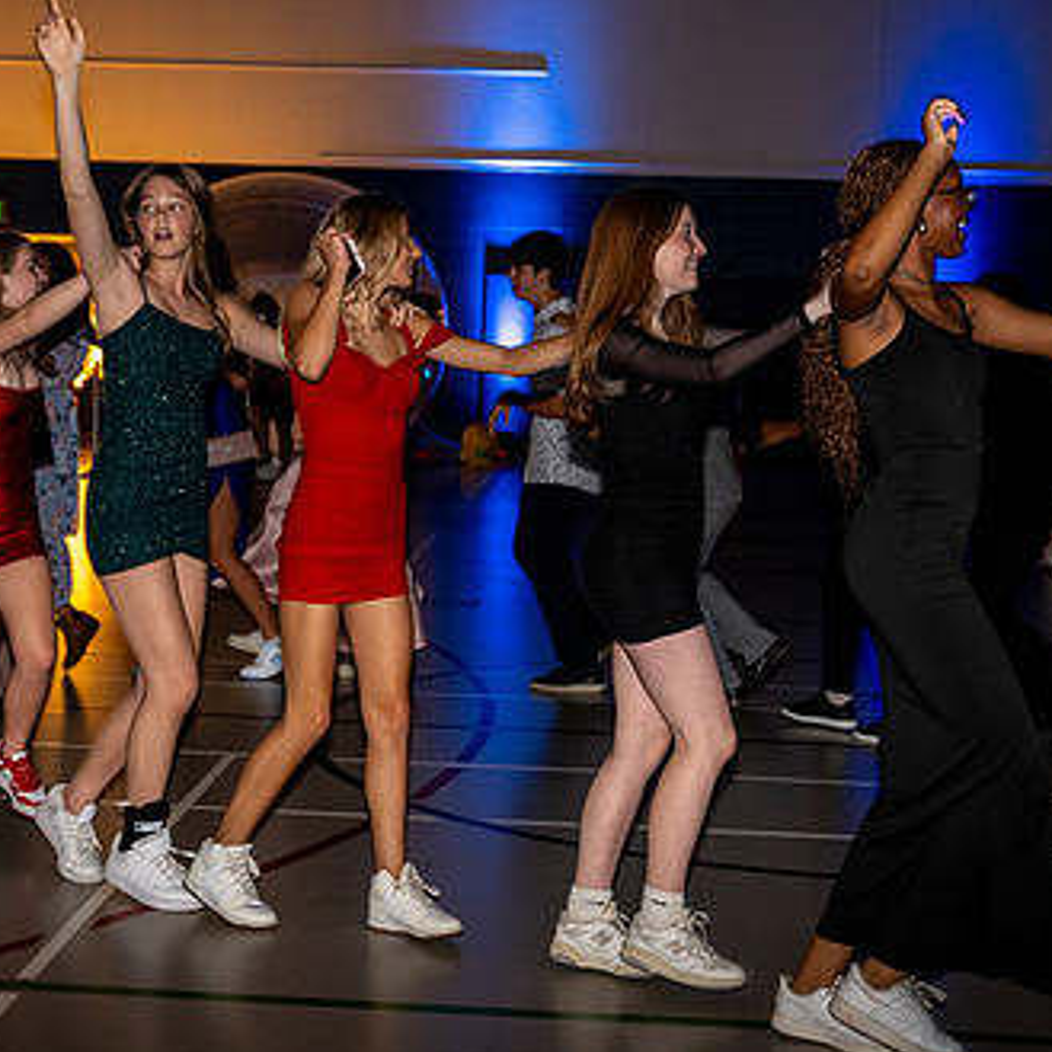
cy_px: 462
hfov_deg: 28.6
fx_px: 2063
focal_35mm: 60
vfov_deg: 28.6
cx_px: 467
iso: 1250
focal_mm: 40
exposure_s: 1/80
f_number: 4
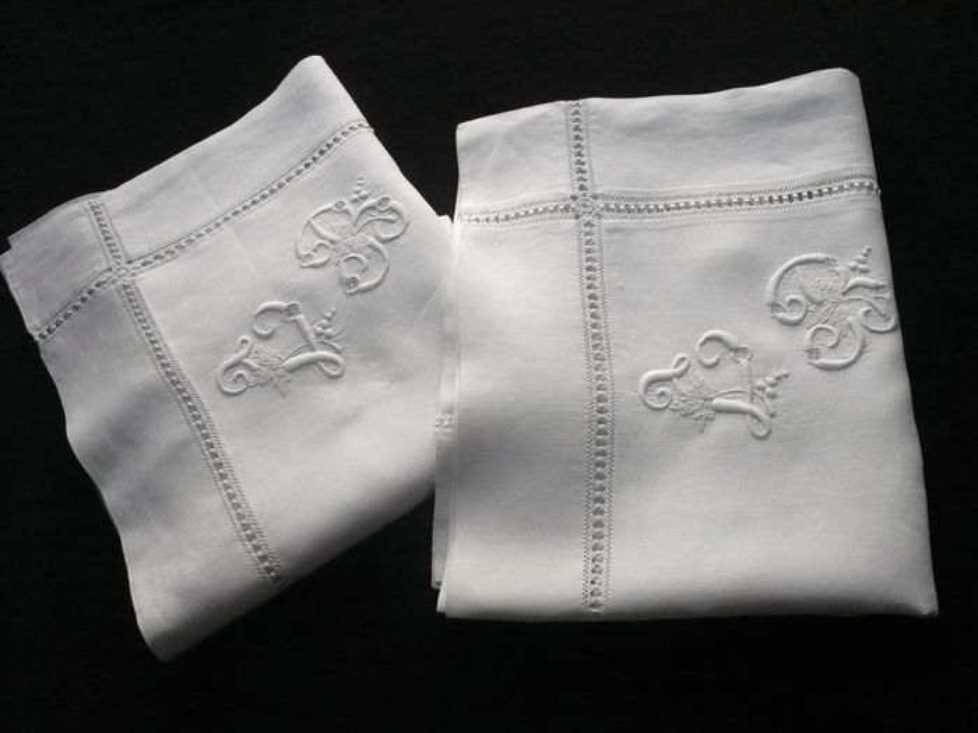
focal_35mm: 35
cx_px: 489
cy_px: 366
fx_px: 989
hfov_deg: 52.6
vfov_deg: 40.7
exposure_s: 1/500
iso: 400
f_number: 2.8
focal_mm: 5.8
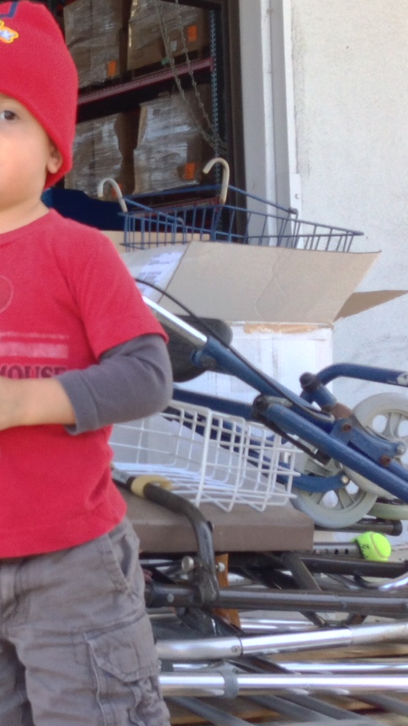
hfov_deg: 16.6
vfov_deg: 30.8
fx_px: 1309
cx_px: -147
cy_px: 244
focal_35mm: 68
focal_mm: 4.13
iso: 80
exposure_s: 1/120
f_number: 2.4
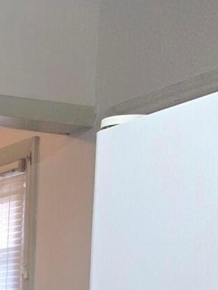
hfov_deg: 12.4
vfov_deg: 16.3
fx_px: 923
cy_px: 437
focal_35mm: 110
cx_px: -162
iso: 125
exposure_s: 1/120
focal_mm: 6.3
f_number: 1.7
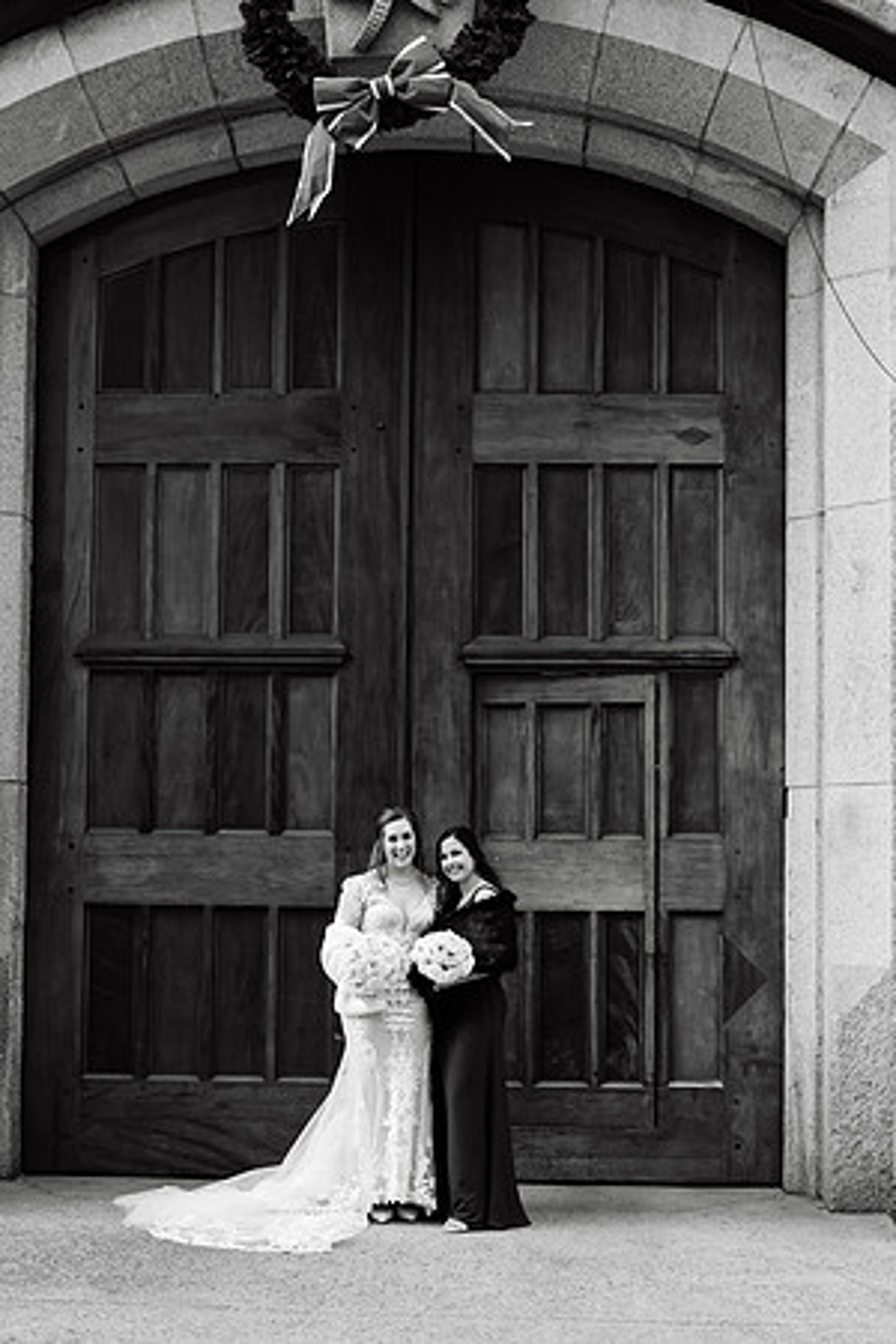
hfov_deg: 18.2
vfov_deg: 27.0
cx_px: 448
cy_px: 672
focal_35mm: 75
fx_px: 2800
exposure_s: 1/400
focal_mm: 75
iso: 500
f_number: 4
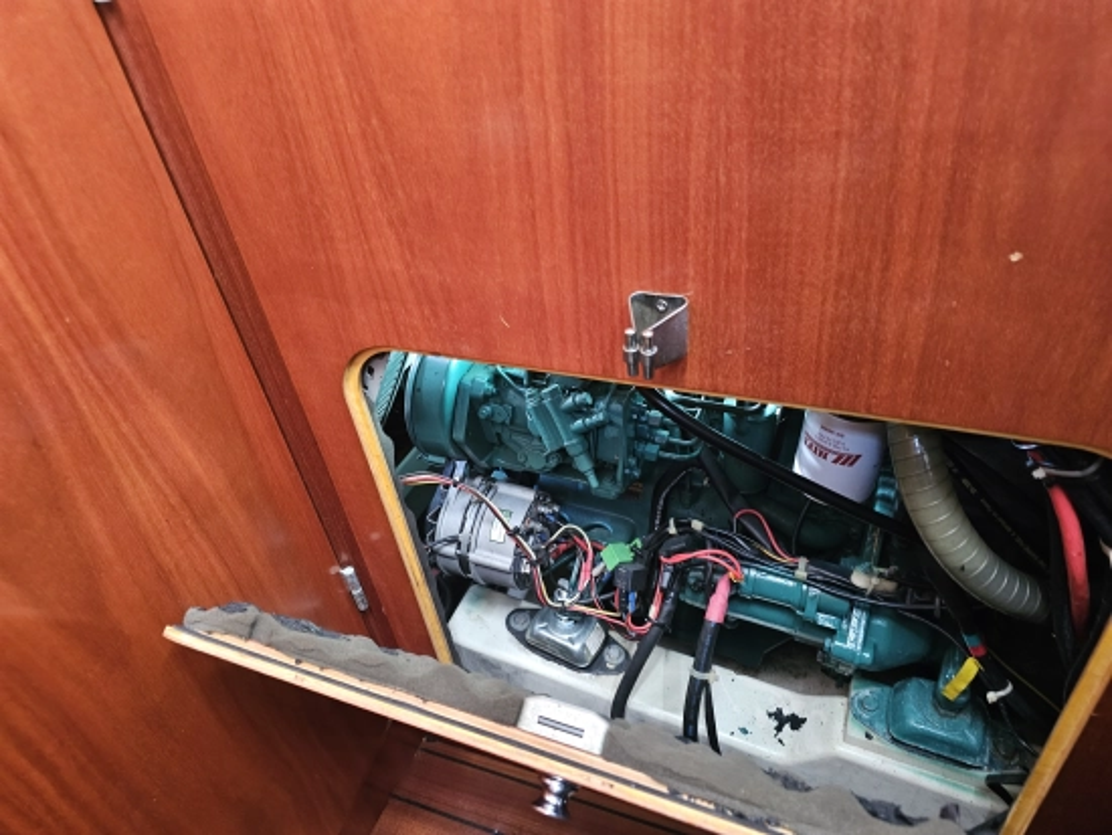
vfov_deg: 58.9
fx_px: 739
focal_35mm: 23
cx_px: 556
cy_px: 418
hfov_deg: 73.9
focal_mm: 6.3
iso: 640
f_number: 1.7
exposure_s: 1/40
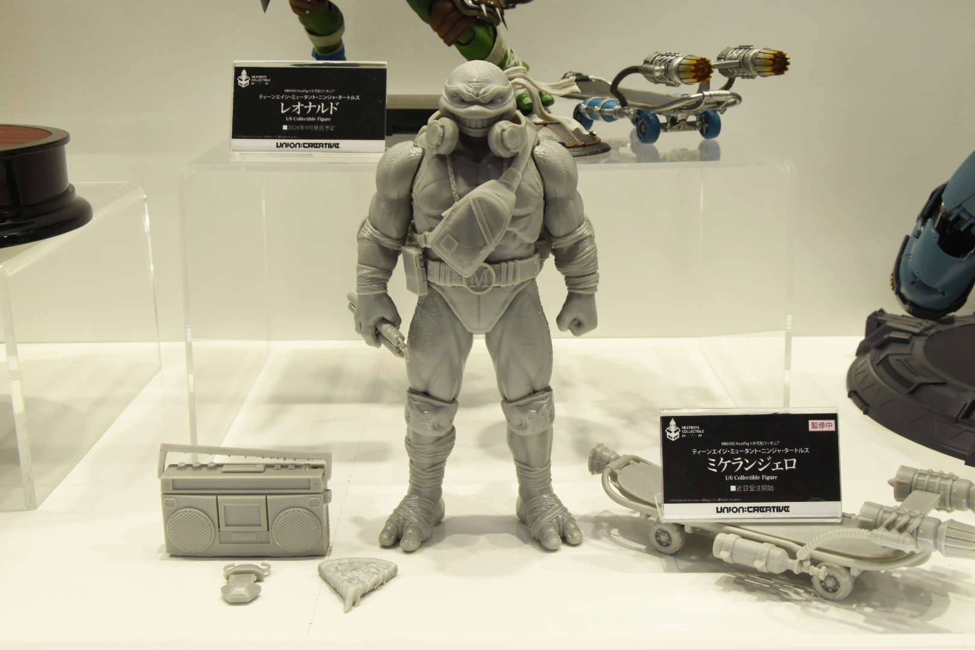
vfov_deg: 30.8
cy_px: 325
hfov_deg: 45.0
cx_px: 488
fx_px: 1178
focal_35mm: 44
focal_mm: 29
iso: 500
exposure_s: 1/100
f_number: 11
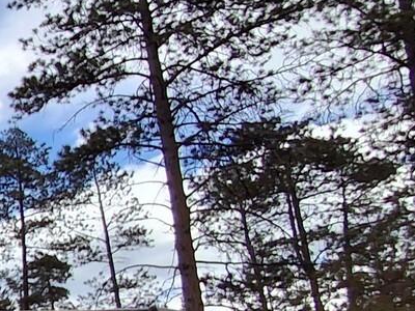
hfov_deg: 20.4
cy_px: 337
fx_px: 767
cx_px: -350
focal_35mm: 64
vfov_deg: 21.8
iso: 40
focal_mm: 1.64
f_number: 2.2
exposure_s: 1/2020
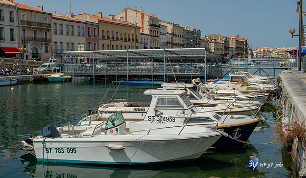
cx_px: 113
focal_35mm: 46
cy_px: 80
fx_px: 375
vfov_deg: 26.7
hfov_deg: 44.0
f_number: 16
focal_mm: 35
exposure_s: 1/80
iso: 100
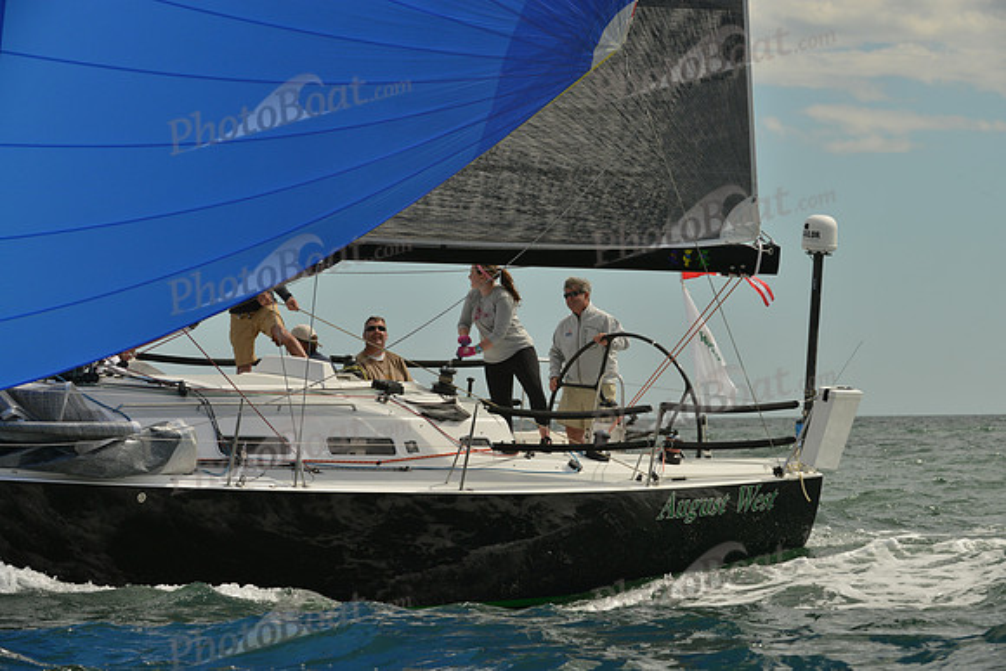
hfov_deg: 10.3
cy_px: 336
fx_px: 5590
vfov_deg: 6.9
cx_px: 503
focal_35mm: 200
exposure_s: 1/800
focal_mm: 200
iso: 400
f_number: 11
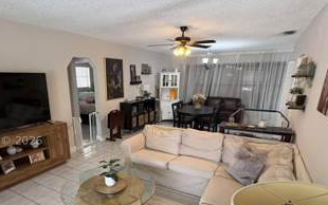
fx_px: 206
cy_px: 141
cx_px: 140
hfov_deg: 76.7
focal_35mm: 23
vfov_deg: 51.8
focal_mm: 2.22
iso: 320
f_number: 2.2
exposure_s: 1/60
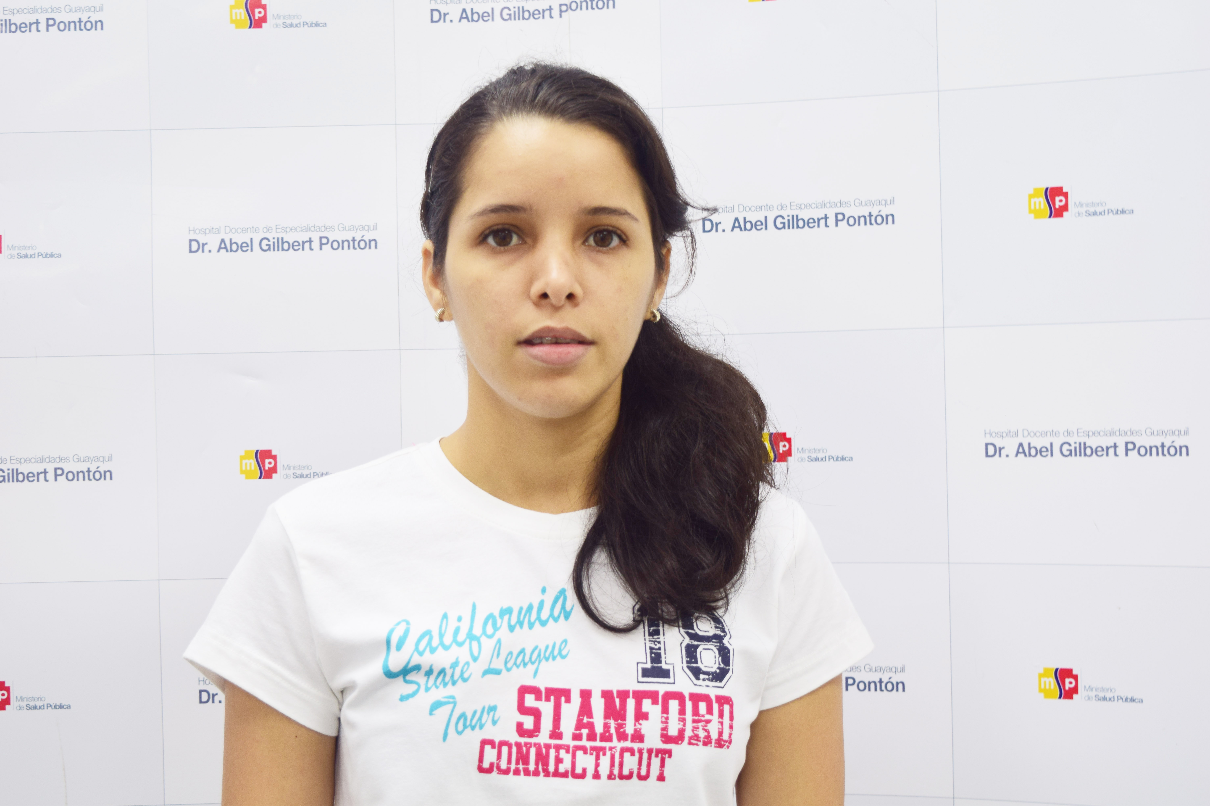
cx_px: 605
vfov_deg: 22.6
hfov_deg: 33.4
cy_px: 403
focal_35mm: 60
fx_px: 2017
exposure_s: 1/20
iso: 200
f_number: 5.6
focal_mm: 40
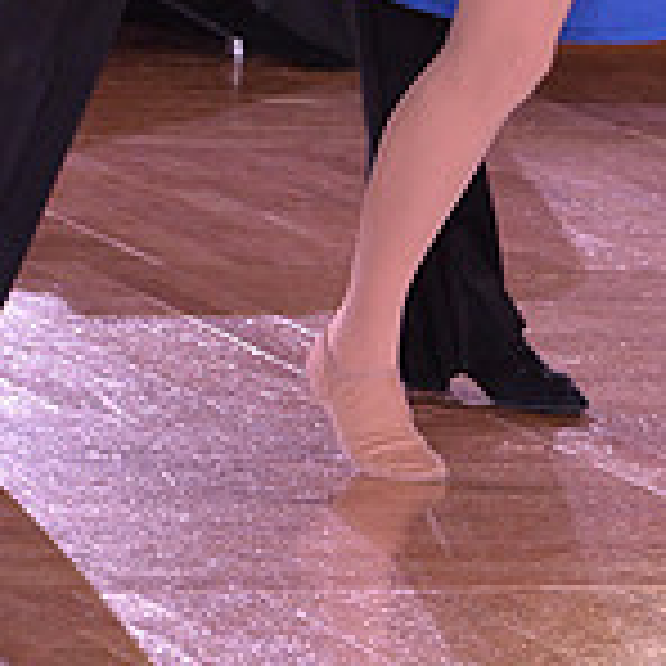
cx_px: 470
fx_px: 10122
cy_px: -477
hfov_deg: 3.8
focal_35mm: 465
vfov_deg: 3.7
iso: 2000
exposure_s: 1/250
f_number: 7.1
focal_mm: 140
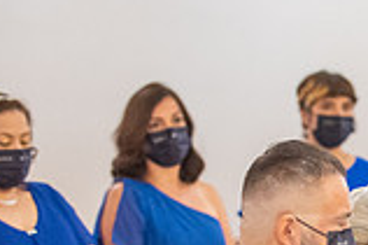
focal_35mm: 349
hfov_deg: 5.9
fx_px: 3564
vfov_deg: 3.9
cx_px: 491
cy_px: 270
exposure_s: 1/160
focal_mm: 95
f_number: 2.8
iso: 2000
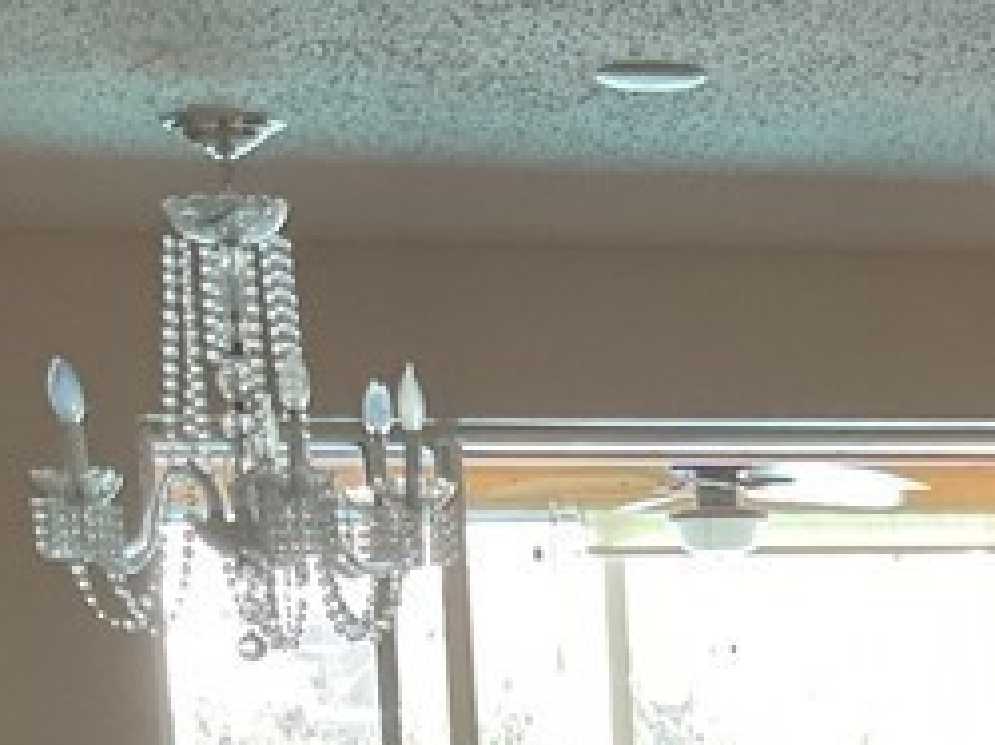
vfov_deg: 11.6
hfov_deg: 16.0
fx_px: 3417
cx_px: 1122
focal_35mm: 119
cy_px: 1307
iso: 100
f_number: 1.8
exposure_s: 1/60
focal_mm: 3
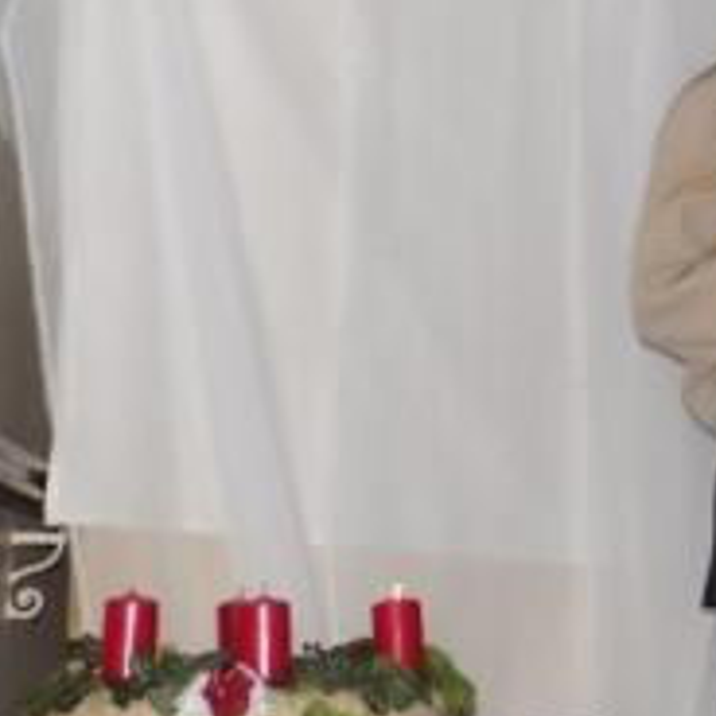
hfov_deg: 18.8
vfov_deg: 19.7
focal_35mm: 88
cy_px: 265
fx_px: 2059
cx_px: 837
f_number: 3.6
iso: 400
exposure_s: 1/30
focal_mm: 7.3
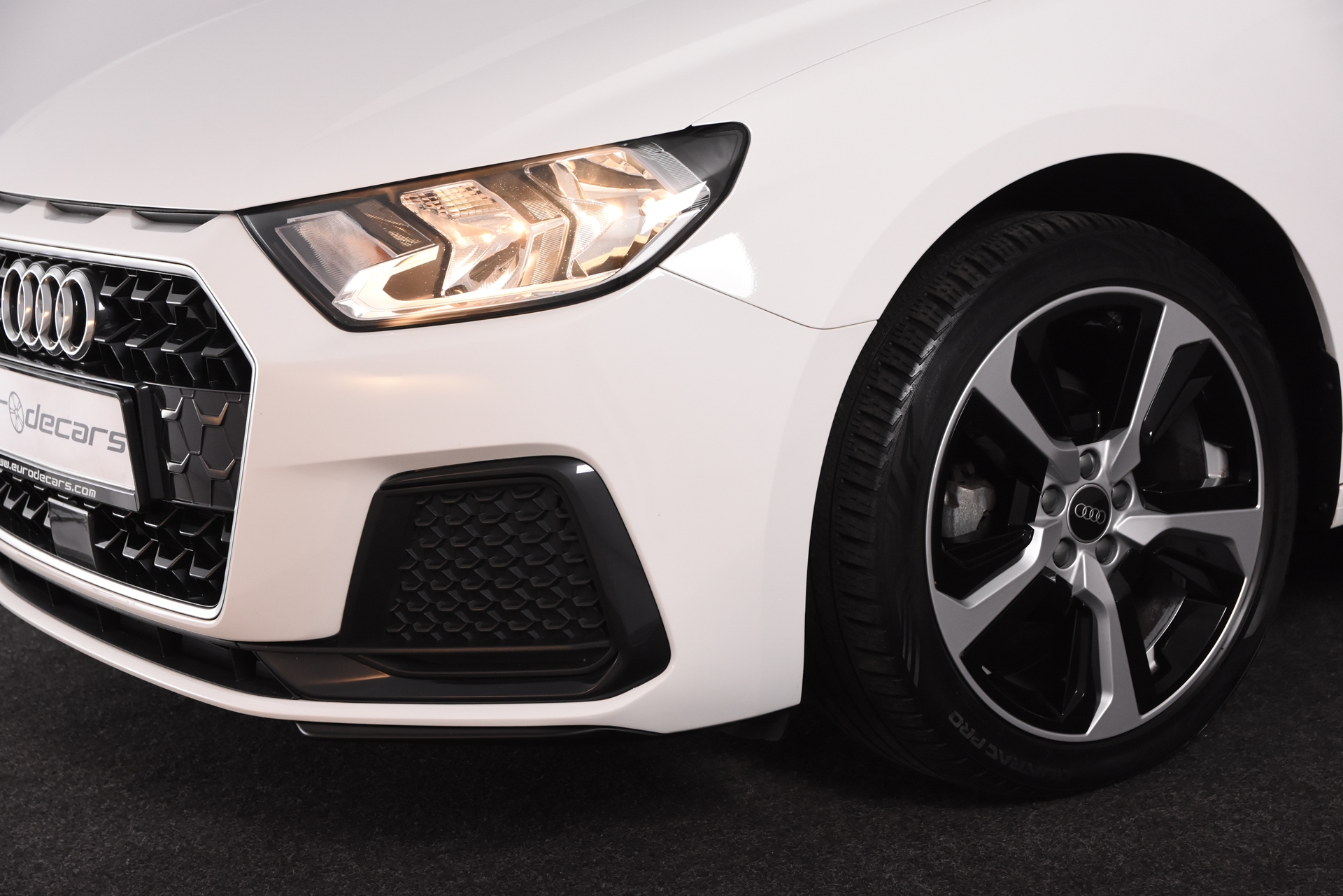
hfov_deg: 29.9
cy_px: 448
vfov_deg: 20.2
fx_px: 2518
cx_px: 672
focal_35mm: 68
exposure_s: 1/125
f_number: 5.6
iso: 1600
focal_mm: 45
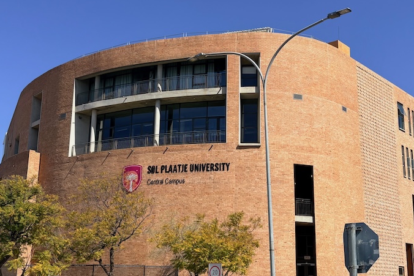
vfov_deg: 28.1
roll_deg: -0.1
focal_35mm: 48
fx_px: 552
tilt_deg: +14.2
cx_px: 218
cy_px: 136
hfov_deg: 41.1
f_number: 1.6
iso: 50
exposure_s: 1/4065
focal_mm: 5.96
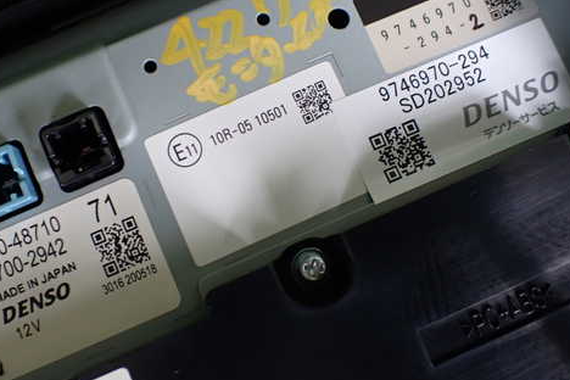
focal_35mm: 40
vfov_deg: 33.3
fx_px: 633
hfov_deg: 48.2
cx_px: 231
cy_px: 156
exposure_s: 1/125
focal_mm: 5.4
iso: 200
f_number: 2.3
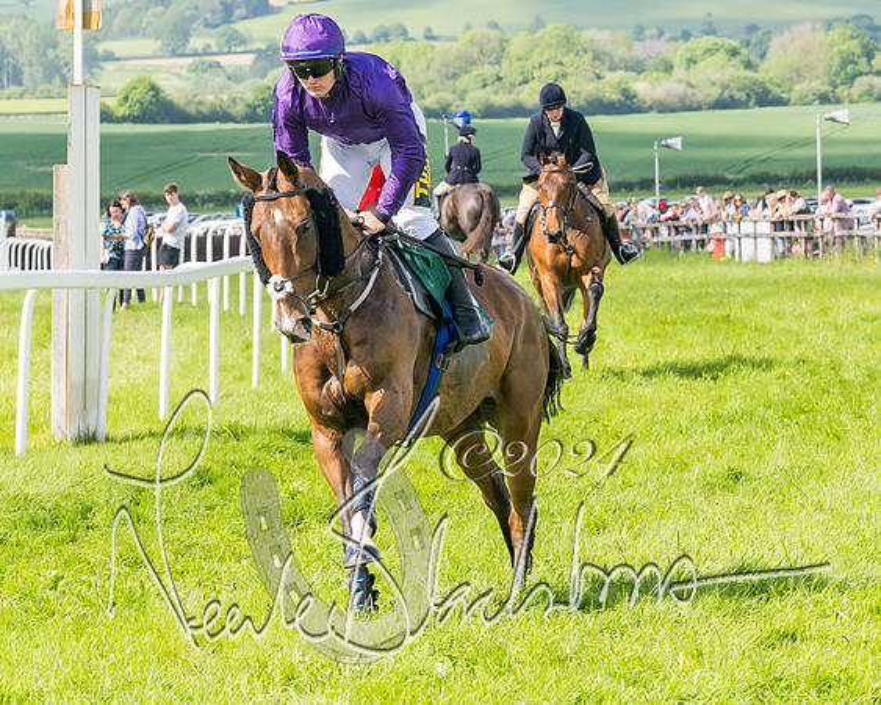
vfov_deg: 7.4
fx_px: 5453
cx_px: 407
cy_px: 301
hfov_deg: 9.2
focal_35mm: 209
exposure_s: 1/2000
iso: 400
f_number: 5
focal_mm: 70
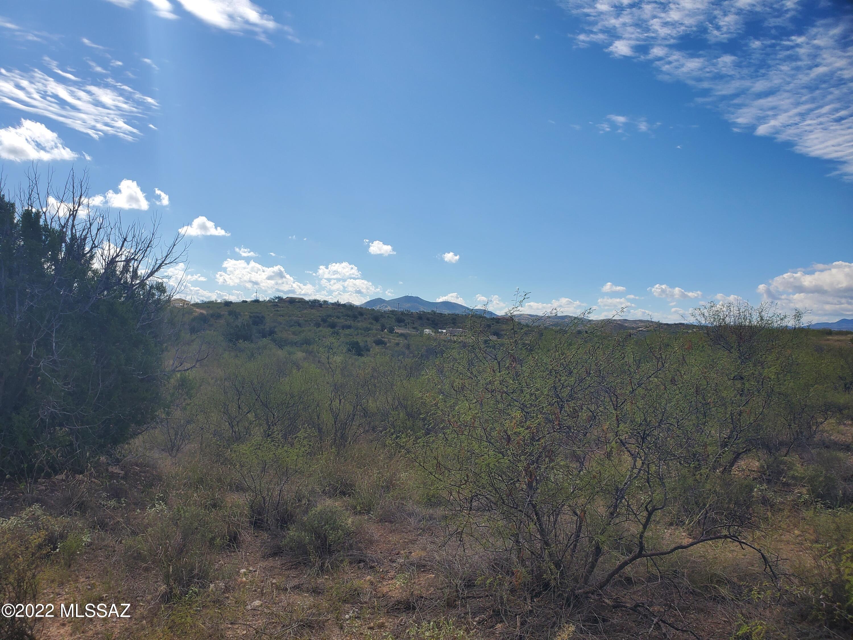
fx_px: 641
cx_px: 426
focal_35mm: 26
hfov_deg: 67.3
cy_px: 320
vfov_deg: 53.1
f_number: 2.4
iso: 50
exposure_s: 1/3109
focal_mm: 4.3
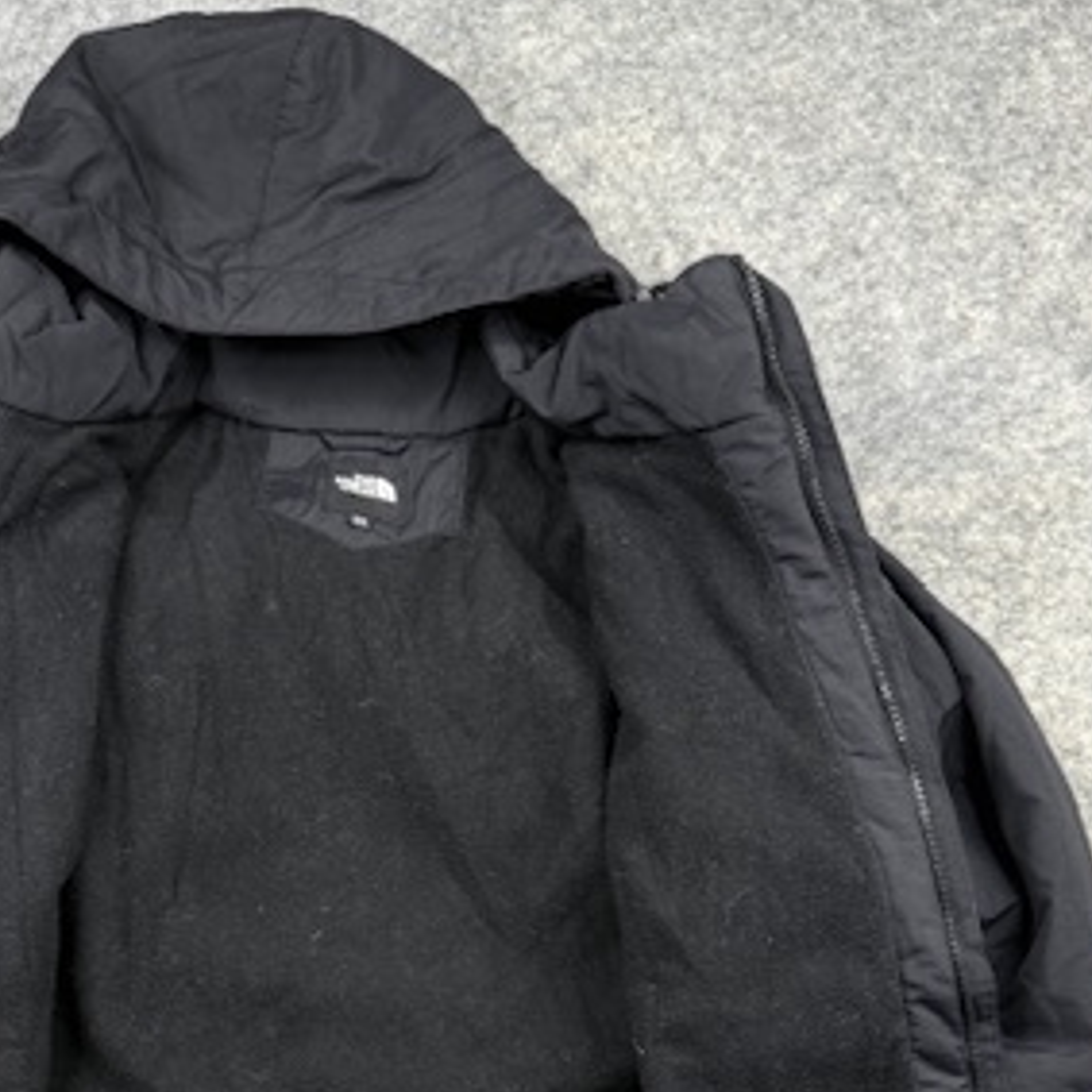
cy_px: 953
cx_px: 347
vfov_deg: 33.7
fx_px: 1713
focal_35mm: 48
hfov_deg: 35.0
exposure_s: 1/100
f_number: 1.78
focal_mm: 6.76
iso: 160
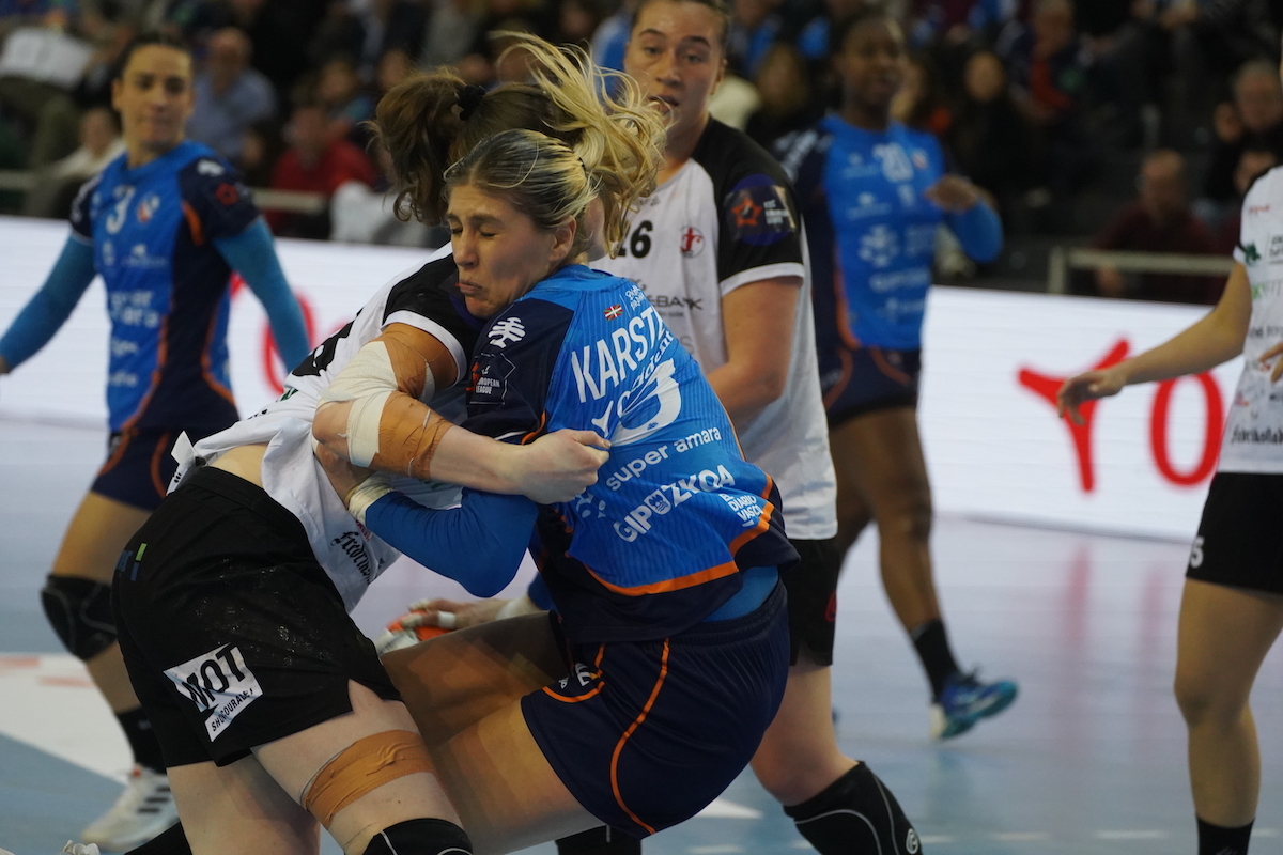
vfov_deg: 7.1
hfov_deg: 10.6
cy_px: 428
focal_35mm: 194
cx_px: 642
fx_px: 6913
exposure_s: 1/800
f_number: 5.6
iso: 6400
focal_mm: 194
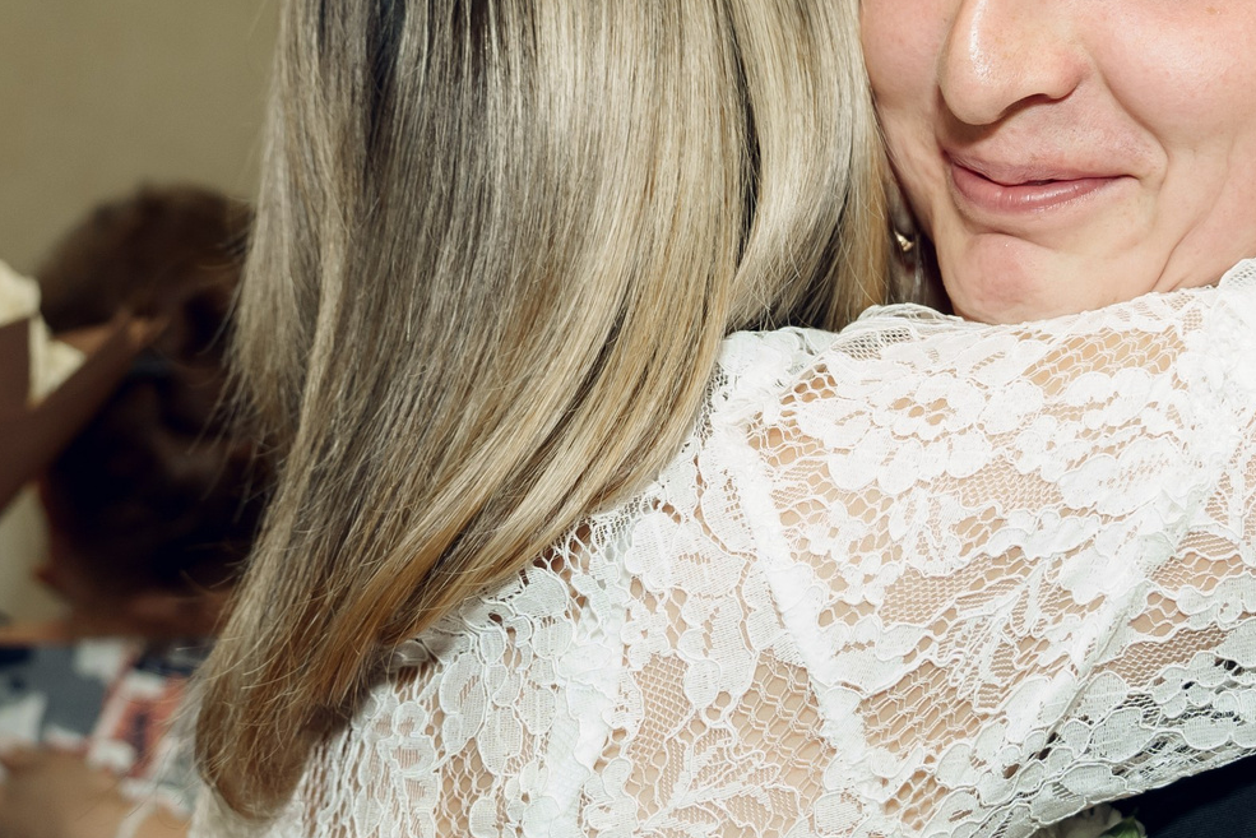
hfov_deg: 24.1
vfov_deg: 16.2
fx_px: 2931
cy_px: 258
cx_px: 844
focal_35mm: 84
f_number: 3.5
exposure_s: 1/200
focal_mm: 28
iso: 1000
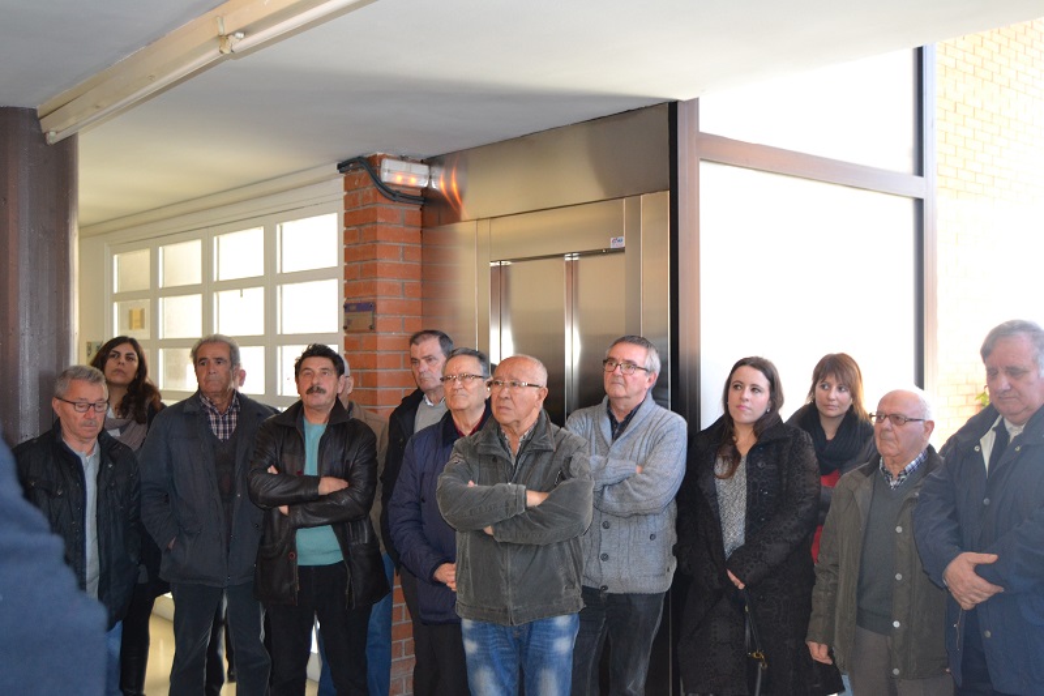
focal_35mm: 36
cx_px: 522
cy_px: 348
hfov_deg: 53.1
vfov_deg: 36.9
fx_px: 1044
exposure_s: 1/60
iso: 1000
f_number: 3.8
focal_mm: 24
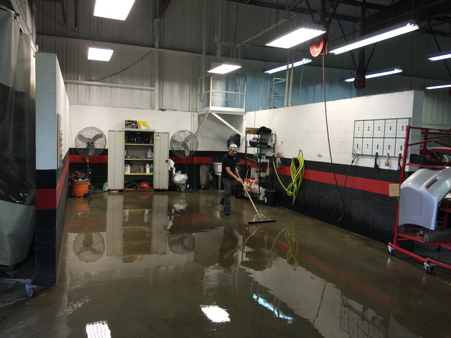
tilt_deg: -3.0
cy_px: 169
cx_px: 226
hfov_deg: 61.7
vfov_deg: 48.2
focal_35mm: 29
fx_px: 378
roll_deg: -2.8
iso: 32
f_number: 2.2
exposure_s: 1/40
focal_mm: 4.15
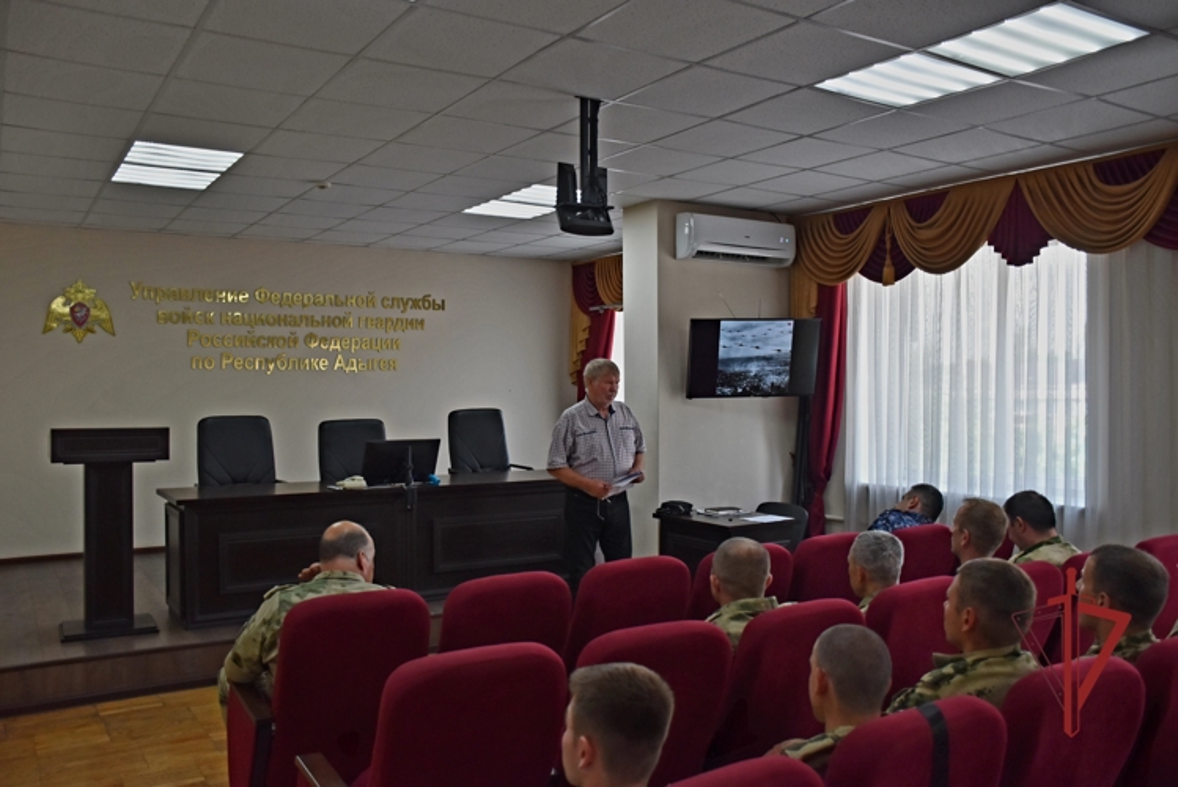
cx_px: 589
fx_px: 982
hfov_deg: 61.9
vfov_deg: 43.6
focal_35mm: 30
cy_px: 394
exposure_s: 1/500
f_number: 3.5
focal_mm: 20
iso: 800
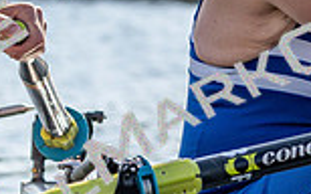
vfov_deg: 1.7
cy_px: -25
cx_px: 366
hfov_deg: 2.7
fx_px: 6505
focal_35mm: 768
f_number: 5.6
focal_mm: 200
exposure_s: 1/1600
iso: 250
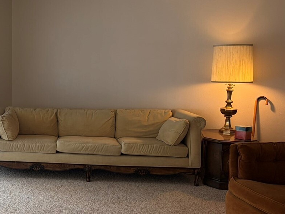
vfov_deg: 27.5
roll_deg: +0.1
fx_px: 436
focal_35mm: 53
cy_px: 101
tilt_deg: -4.4
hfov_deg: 33.9
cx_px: 20
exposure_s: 1/120
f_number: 1.6
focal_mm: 5.96
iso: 100
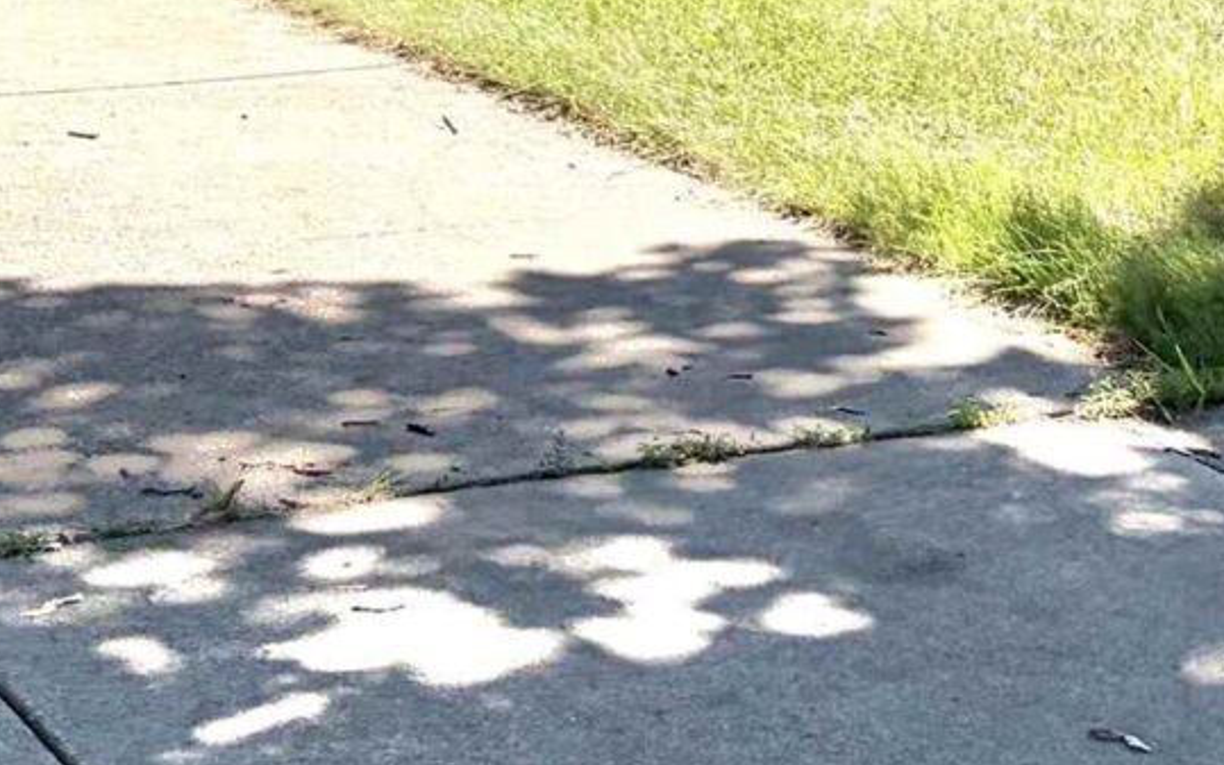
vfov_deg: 9.6
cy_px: -554
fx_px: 4370
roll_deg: +0.7
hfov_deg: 15.9
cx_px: 872
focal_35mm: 131
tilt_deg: -1.0
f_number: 1.6
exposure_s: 1/4065
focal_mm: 5.96
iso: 64
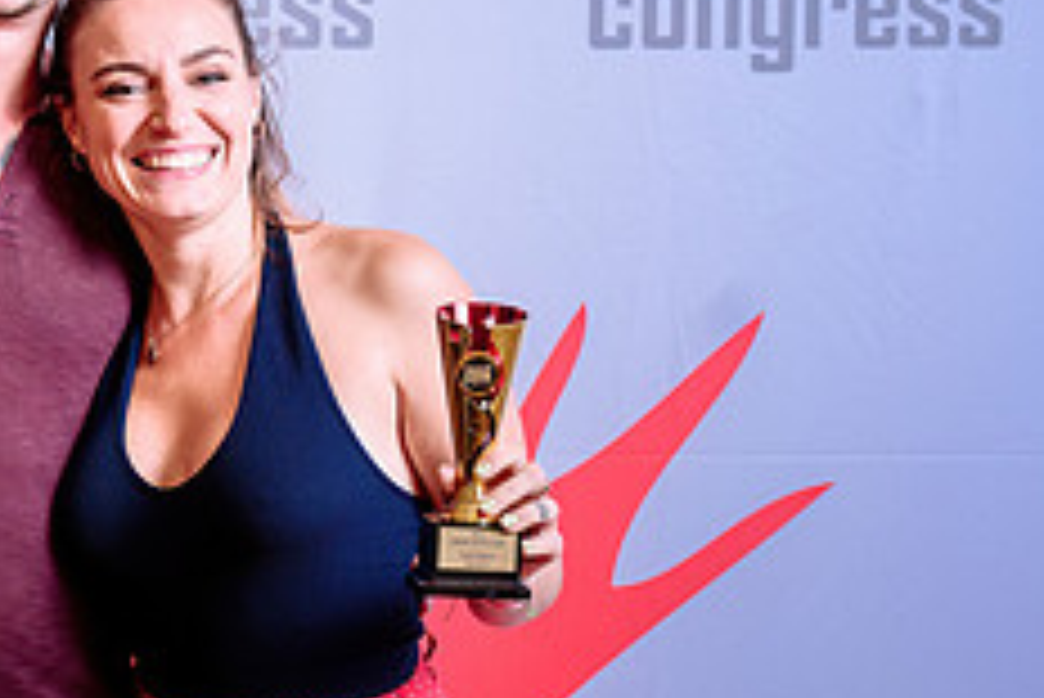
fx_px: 2757
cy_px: 331
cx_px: 104
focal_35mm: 95
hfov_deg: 21.0
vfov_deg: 14.4
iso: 200
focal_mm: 38
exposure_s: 1/125
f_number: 4
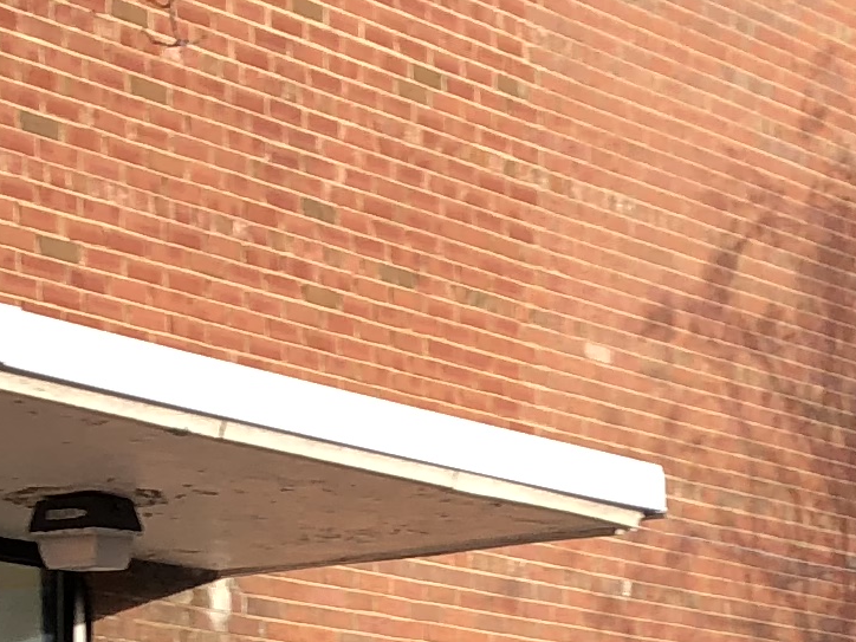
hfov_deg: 12.6
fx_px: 3858
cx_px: 306
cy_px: 1230
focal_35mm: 156
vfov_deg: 9.0
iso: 20
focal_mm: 3.99
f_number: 1.8
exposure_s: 1/234
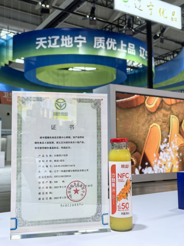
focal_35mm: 40
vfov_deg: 46.8
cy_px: 123
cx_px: 92
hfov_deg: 36.0
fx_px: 284
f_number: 2
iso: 50
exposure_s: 1/182
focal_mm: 5.75
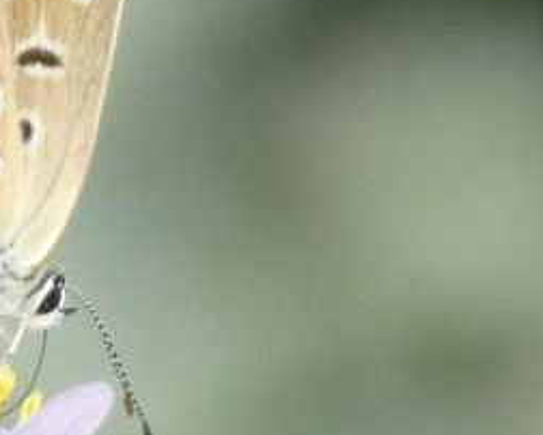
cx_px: 18
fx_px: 29175
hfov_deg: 1.1
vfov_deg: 0.9
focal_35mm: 1814
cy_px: 243
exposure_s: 1/100
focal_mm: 98.3
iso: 500
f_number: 5.6
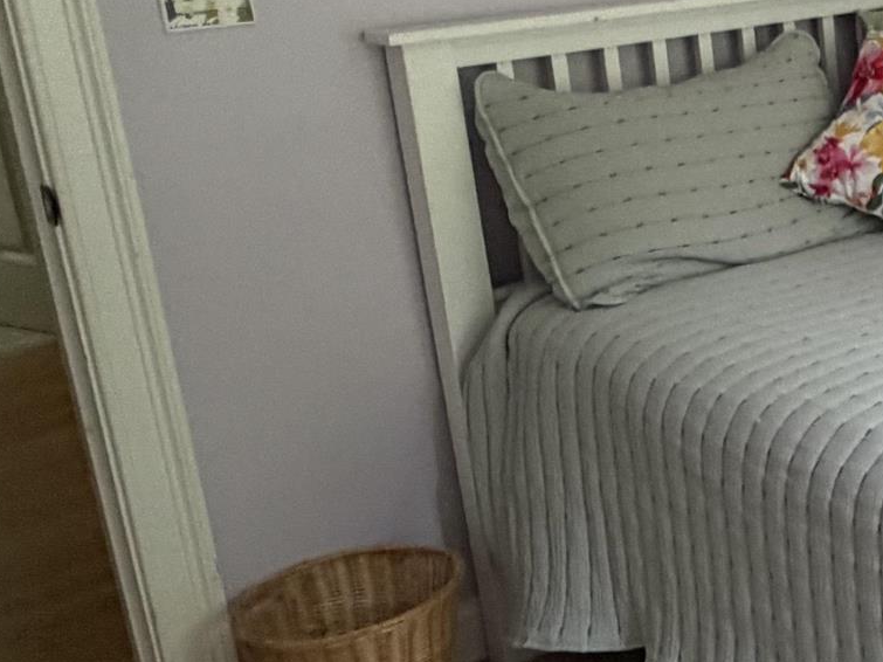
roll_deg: +1.5
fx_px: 1454
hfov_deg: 26.2
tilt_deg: -14.0
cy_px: 161
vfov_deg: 25.3
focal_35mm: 57
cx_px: 1275
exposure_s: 1/60
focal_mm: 2.22
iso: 400
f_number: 2.2
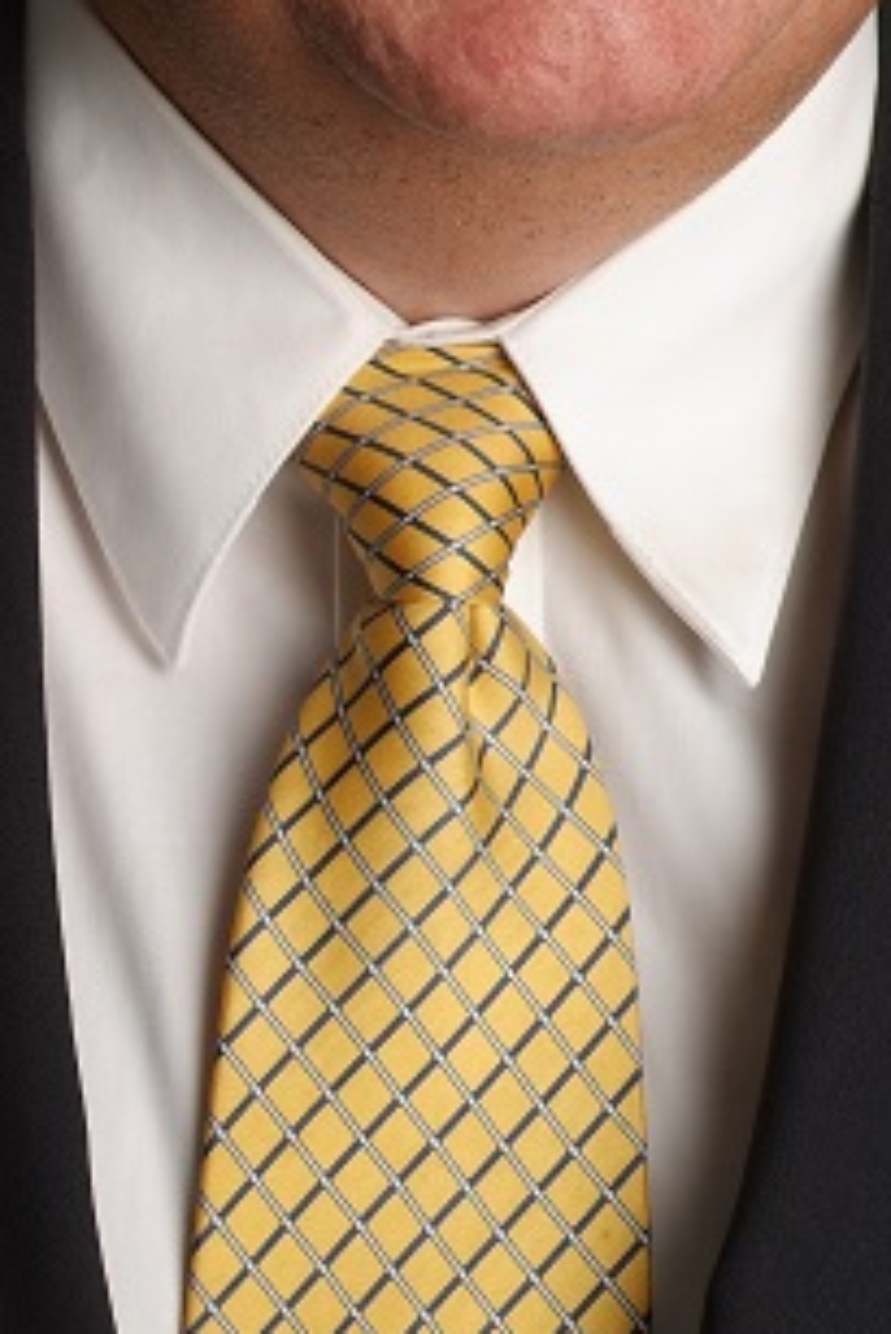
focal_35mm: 219
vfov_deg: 9.3
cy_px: -59
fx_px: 8121
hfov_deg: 6.3
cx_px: 352
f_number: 6.7
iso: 100
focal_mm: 60
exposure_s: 1/125
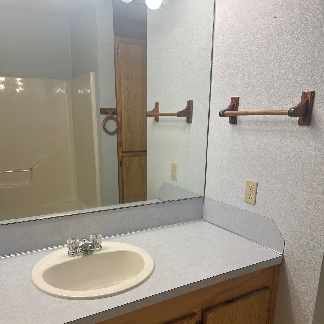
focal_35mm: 29
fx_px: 307
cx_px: 161
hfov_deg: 55.6
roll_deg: -0.8
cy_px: 207
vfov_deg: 54.8
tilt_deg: -15.2
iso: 80
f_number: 1.78
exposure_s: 1/120
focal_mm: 6.86
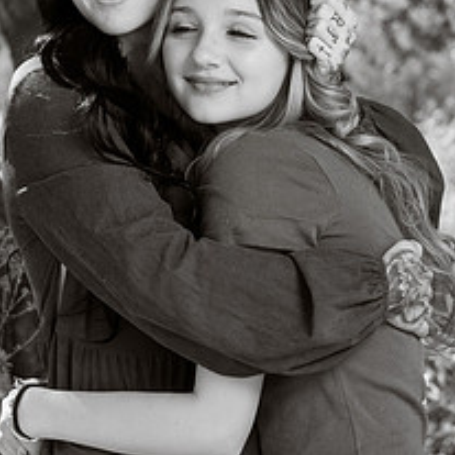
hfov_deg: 10.5
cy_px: 142
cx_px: 319
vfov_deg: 10.5
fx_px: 2483
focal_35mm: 167
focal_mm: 70
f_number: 5.6
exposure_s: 1/200
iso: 100
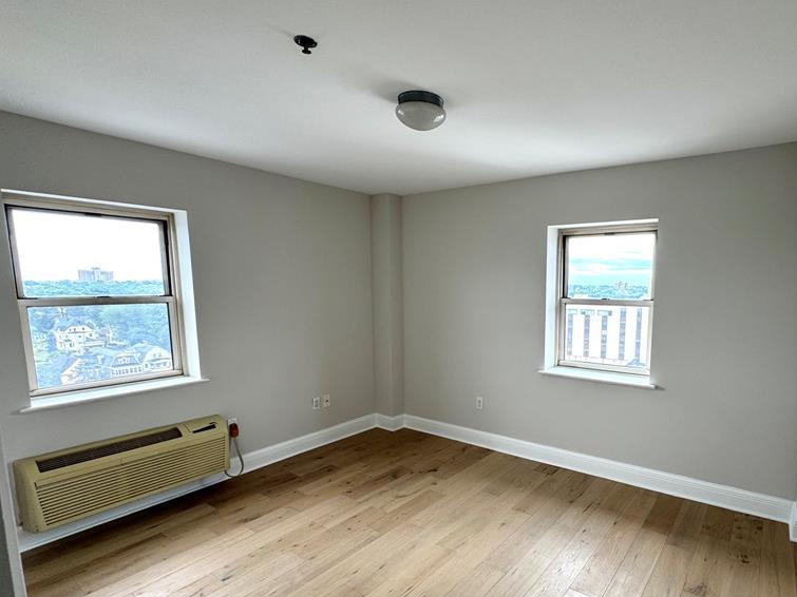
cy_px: 339
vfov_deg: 68.4
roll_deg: -0.4
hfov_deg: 83.1
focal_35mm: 19
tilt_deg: -7.4
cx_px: 498
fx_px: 437
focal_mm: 2.22
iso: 64
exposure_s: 1/99
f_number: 2.2
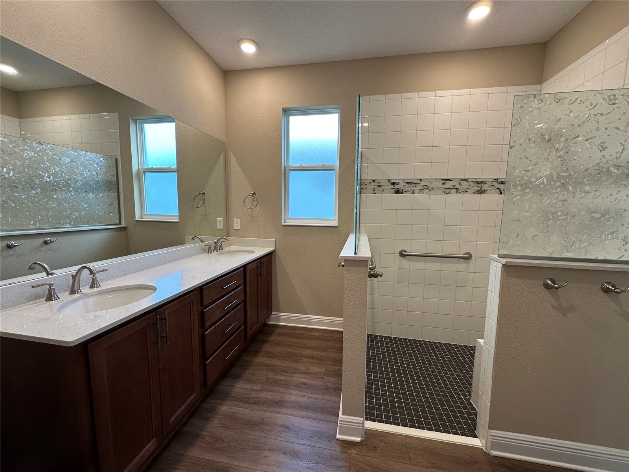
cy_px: 236
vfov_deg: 85.7
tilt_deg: -6.2
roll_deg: -0.9
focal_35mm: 14
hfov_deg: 102.1
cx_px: 314
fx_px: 254
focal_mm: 2.22
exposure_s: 1/120
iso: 125
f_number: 2.2
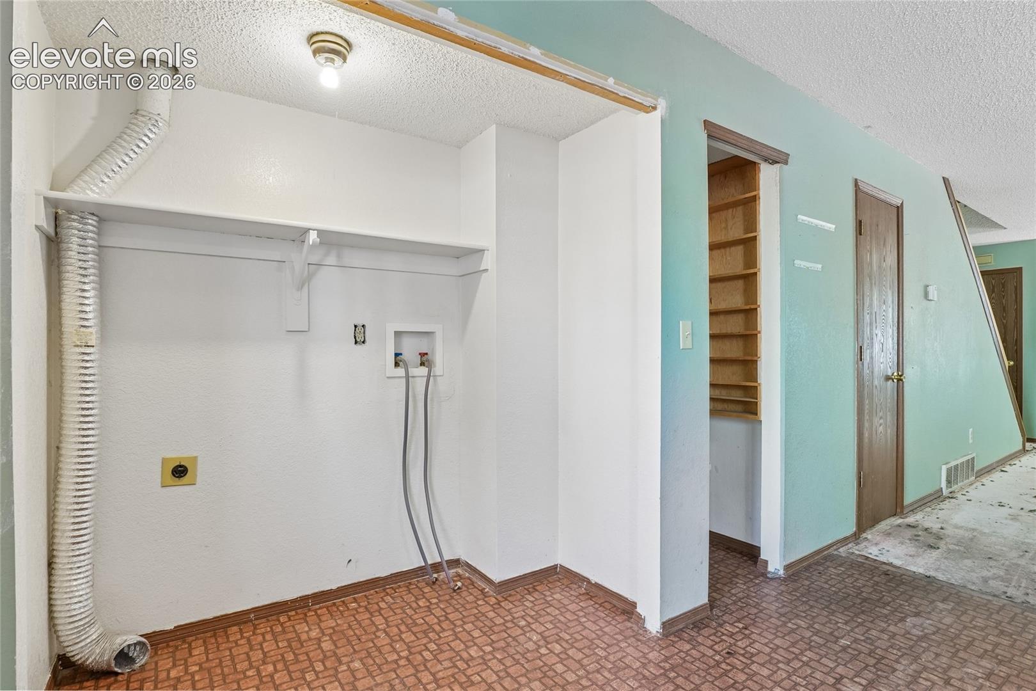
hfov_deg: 95.0
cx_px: 518
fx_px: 475
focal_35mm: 16
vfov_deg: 72.1
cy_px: 346
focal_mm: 11
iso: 500
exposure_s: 1/20
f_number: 8
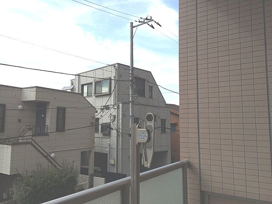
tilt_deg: +4.2
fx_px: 228
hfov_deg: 61.7
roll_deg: -1.1
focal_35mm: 29
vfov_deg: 48.2
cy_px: 102
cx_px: 136
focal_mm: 4.15
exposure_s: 1/2564
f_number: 2.2
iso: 32
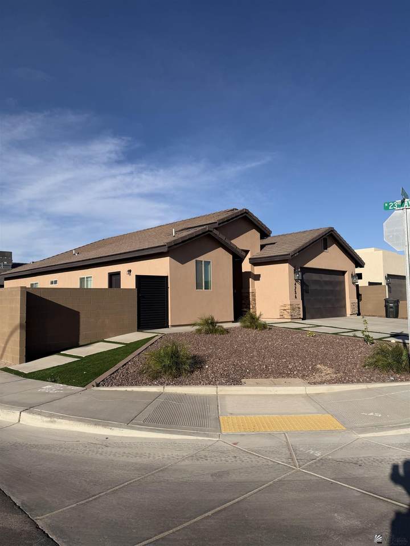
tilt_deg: +3.9
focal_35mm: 24
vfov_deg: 71.6
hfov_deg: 56.8
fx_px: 379
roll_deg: +1.6
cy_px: 273
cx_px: 205
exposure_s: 1/8130
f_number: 1.78
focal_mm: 6.76
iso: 80
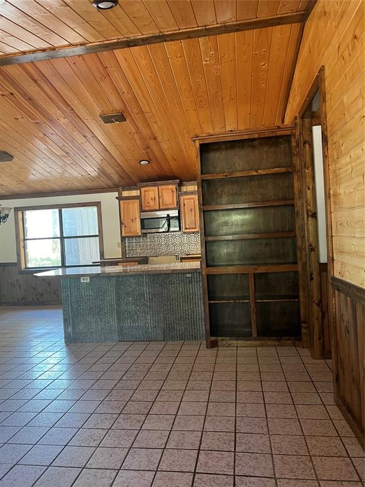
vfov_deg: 67.3
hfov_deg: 53.1
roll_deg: +3.1
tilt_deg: -0.6
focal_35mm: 26
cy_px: 244
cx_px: 182
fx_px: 366
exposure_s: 1/40
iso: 400
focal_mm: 5.7
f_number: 1.5
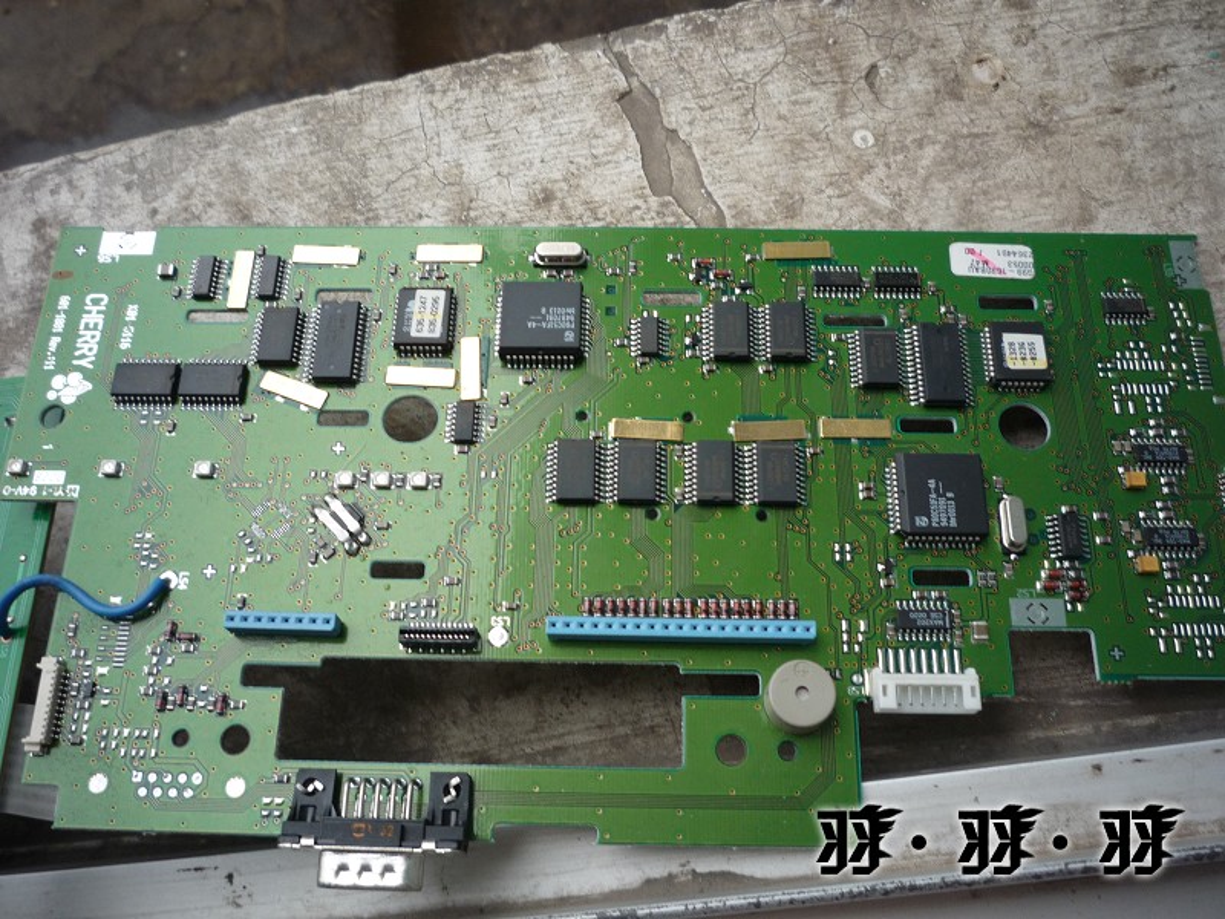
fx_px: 1132
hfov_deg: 56.8
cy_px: 460
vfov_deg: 44.2
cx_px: 612
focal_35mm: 32
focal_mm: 5.2
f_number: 3.3
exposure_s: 1/80
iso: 100
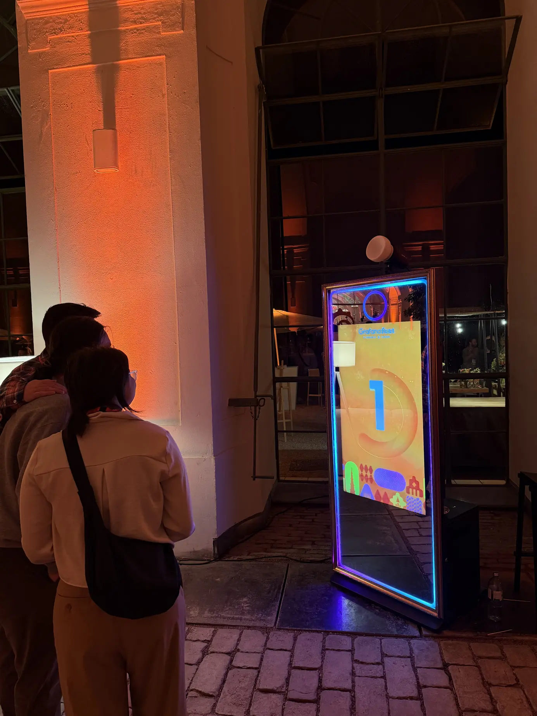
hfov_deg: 56.8
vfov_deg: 71.6
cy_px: 358
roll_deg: +0.9
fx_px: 496
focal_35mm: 24
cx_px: 268
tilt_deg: -2.5
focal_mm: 6.76
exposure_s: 1/50
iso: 320
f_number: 1.78
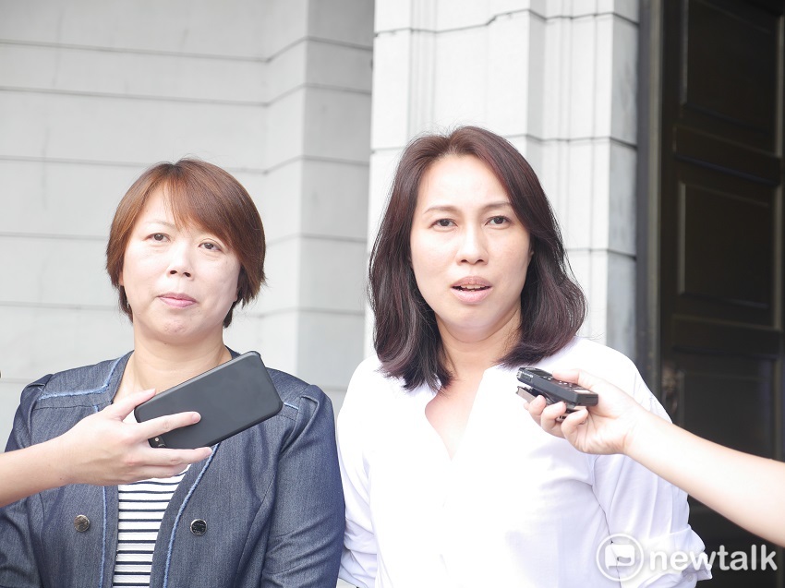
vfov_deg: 21.0
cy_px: 294
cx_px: 392
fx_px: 1587
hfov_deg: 27.8
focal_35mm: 70
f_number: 2.8
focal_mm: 35
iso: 200
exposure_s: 1/100
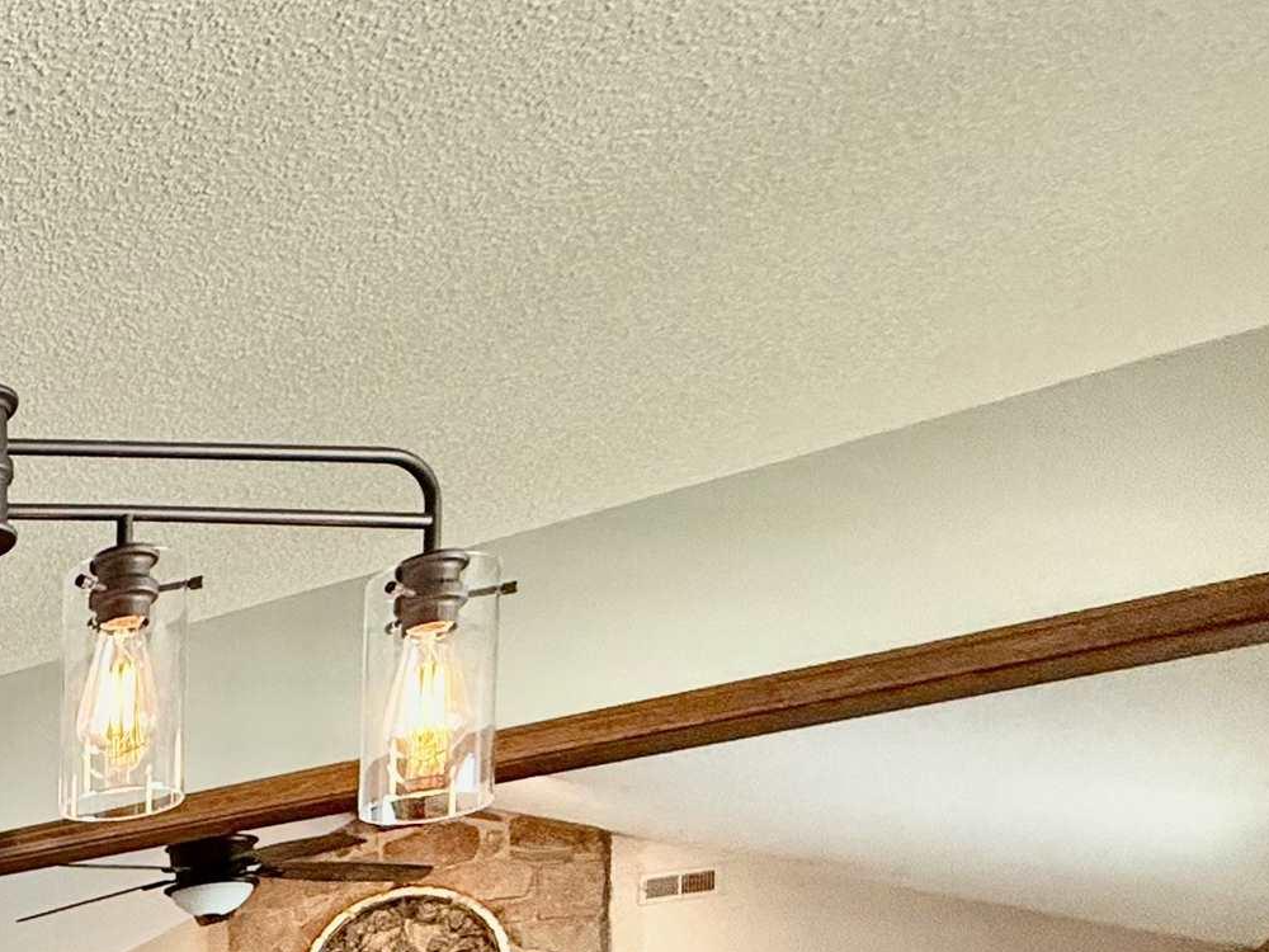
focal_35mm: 43
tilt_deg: -0.5
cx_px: -612
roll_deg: +0.5
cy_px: 1310
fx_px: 1576
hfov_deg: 28.8
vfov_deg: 26.9
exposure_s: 1/60
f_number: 2.2
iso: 200
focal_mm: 2.22
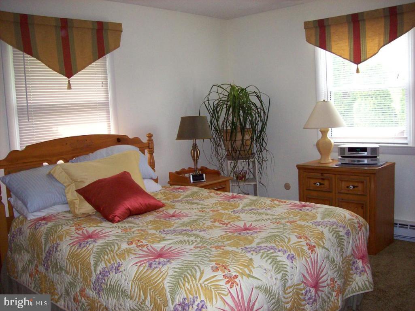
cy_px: 156
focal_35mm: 36
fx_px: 431
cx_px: 208
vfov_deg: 39.6
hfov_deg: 51.4
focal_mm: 6
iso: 140
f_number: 2.7
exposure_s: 1/64
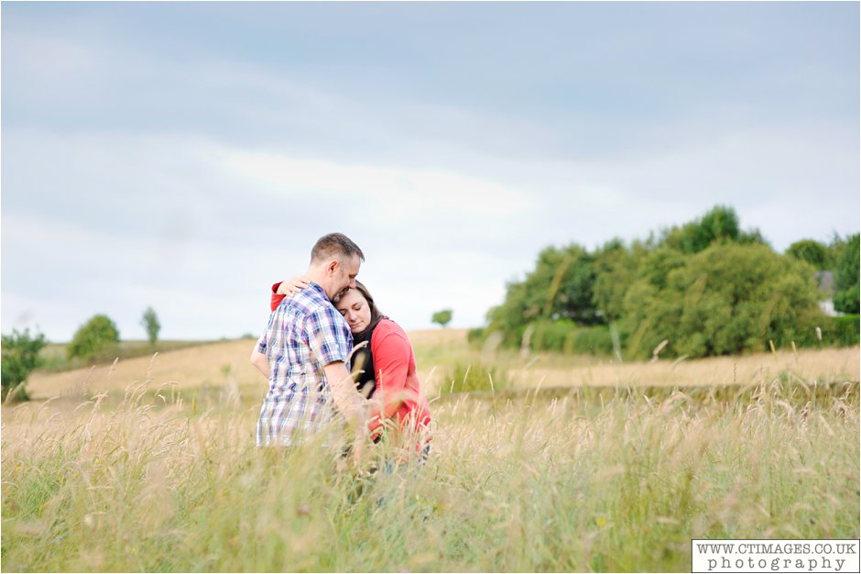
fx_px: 2032
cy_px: 287
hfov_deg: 23.9
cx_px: 430
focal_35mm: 85
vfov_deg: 16.1
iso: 800
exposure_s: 1/500
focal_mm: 85
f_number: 3.2
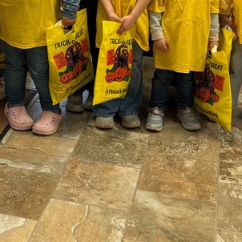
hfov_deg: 21.9
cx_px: 48
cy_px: -22
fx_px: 617
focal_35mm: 78
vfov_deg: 21.1
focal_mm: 5.96
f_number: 1.6
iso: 160
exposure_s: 1/60
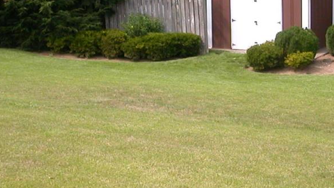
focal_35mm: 88
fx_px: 780
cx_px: 197
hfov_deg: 24.1
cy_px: 72
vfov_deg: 13.7
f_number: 4.5
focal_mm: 5.6
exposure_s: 1/291
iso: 100
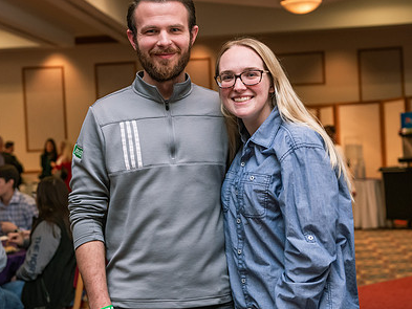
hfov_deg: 27.4
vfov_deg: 20.7
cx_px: 198
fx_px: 845
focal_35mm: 71
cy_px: 151
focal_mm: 50
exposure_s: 1/200
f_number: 3.5
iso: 1600
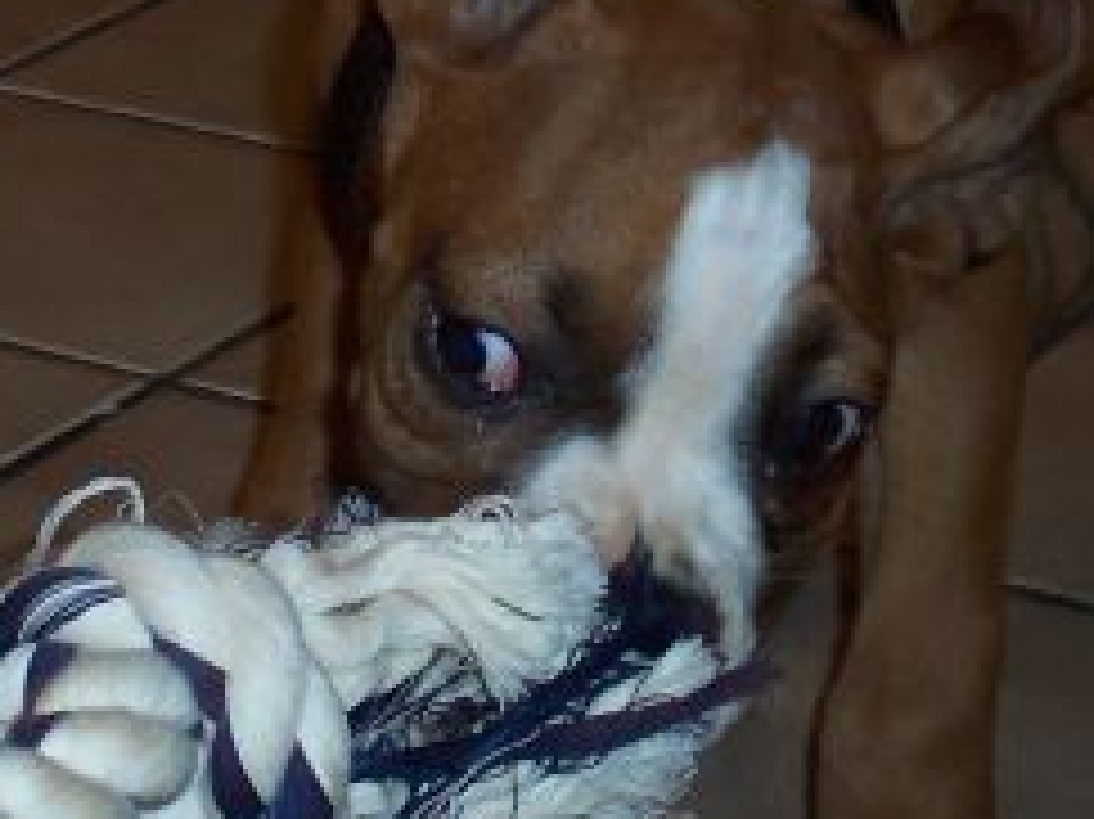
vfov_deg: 9.9
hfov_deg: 13.2
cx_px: 378
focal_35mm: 150
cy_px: 374
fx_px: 4738
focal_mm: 8.6
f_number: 3.4
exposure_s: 1/60
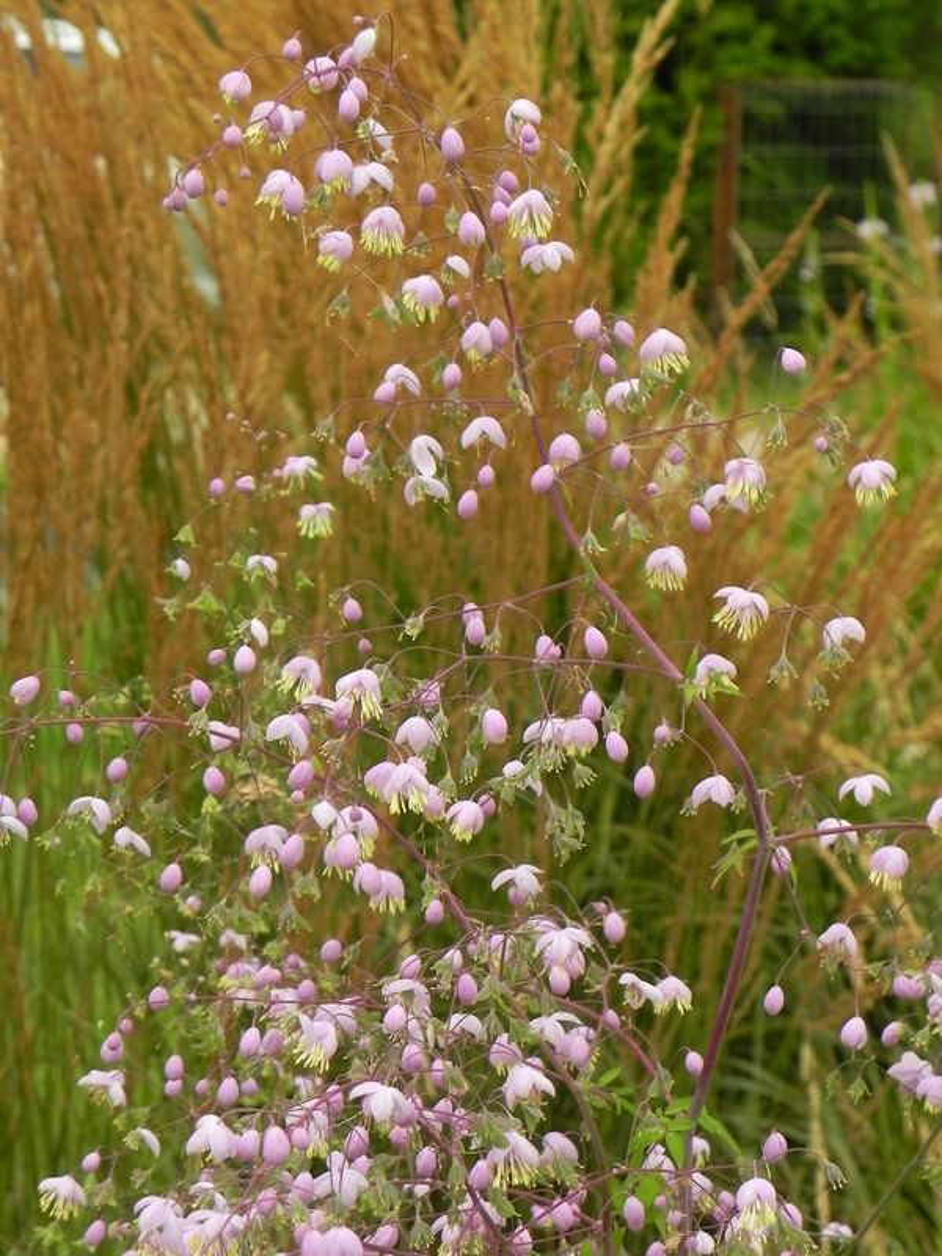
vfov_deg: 18.7
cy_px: 628
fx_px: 3810
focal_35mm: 105
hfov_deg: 14.1
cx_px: 471
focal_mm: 18.8
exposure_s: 1/200
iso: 160
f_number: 4.5
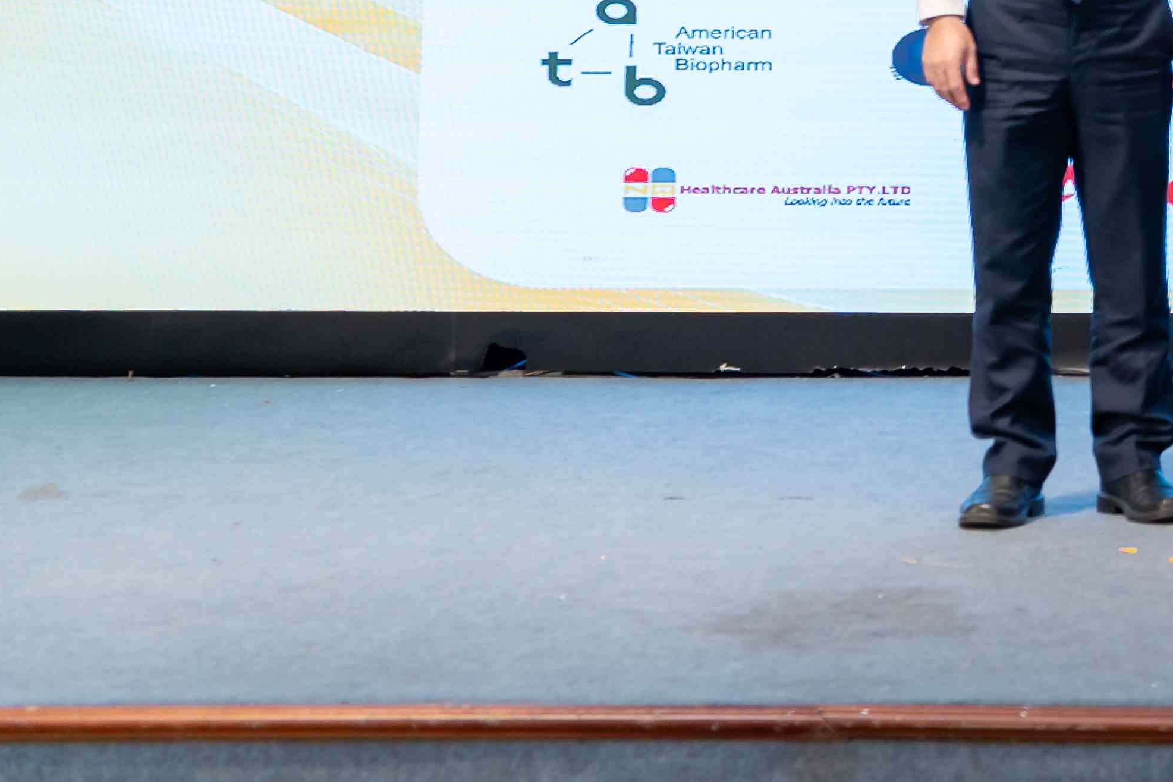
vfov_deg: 10.8
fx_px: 3962
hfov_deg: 15.5
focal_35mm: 122
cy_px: -398
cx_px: 1761
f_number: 4
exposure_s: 1/160
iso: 1250
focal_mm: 40.2
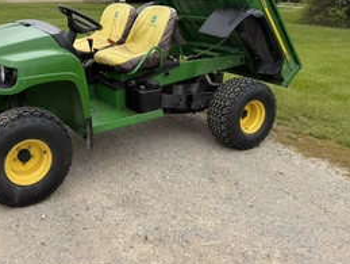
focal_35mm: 37
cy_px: 70
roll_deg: +0.8
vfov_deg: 37.9
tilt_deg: -14.0
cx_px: 104
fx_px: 375
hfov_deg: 48.8
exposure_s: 1/1075
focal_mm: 6.76
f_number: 1.78
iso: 80
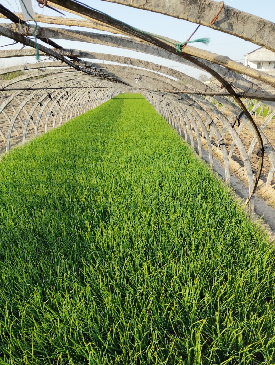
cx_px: 138
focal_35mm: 29
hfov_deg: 48.3
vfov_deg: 61.6
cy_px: 182
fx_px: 307
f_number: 1.8
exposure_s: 1/560
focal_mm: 4.25
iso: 50
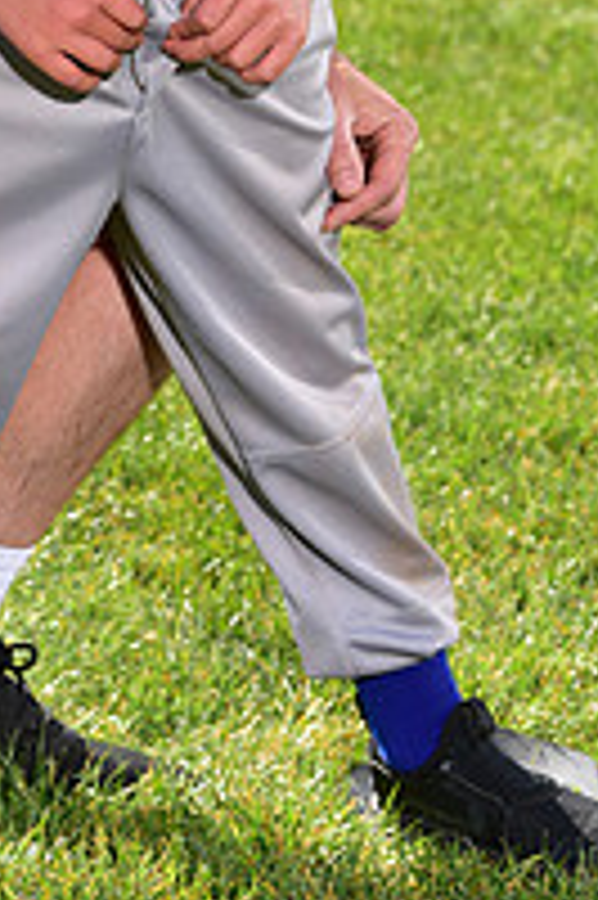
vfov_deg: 9.9
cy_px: -378
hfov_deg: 6.7
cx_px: -146
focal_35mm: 203
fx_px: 5066
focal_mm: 70
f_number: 5.6
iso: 80
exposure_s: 1/250
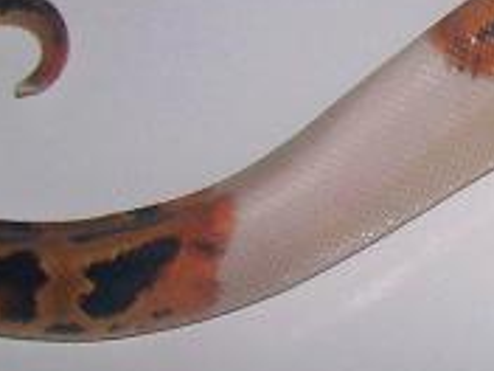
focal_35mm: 171
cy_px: 160
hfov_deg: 10.8
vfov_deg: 8.7
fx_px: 2440
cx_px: 898
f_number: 2.8
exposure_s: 1/30
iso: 200
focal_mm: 5.85
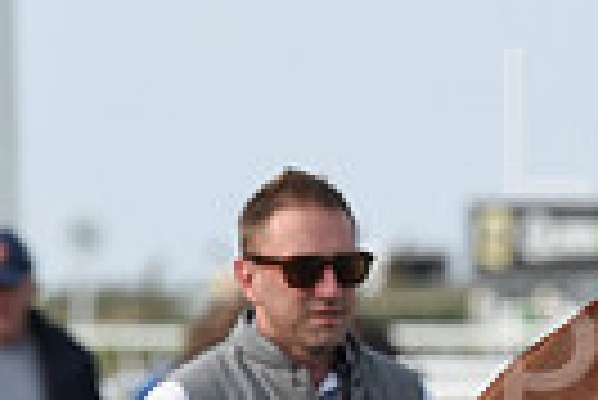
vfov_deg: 1.6
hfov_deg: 2.4
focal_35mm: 871
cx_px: 1084
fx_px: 14484
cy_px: 164
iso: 800
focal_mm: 200
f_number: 5.6
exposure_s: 1/2500
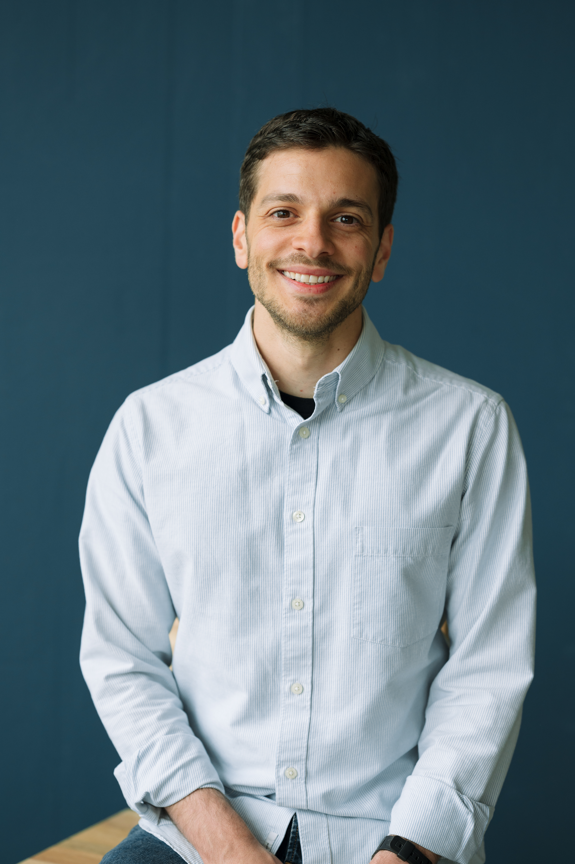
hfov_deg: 16.1
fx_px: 2039
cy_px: 432
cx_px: 288
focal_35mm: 85
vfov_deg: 23.9
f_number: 2.5
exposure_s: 1/1000
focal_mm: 85
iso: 400
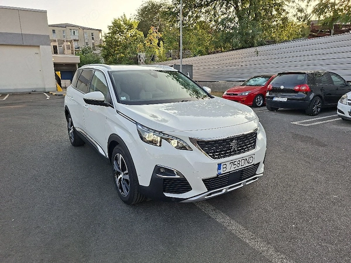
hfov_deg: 73.9
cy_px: 132
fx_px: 233
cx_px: 176
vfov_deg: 58.9
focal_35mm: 23
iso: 50
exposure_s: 1/625
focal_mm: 5.54
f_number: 1.8
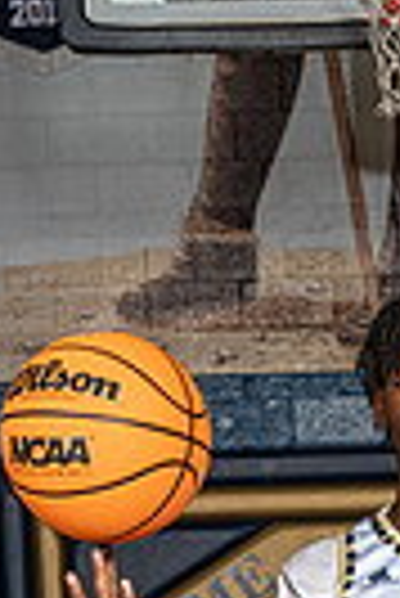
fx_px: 2527
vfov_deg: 12.6
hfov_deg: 9.0
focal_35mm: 152
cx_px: 445
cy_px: 989
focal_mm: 45
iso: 125
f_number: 7.1
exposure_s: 1/125
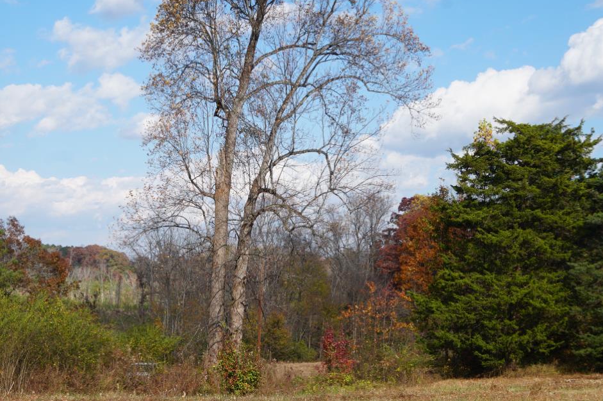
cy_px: 283
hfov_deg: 33.4
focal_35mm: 60
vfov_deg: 22.5
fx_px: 1000
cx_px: 235
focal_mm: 25
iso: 100
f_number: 11
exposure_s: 1/125
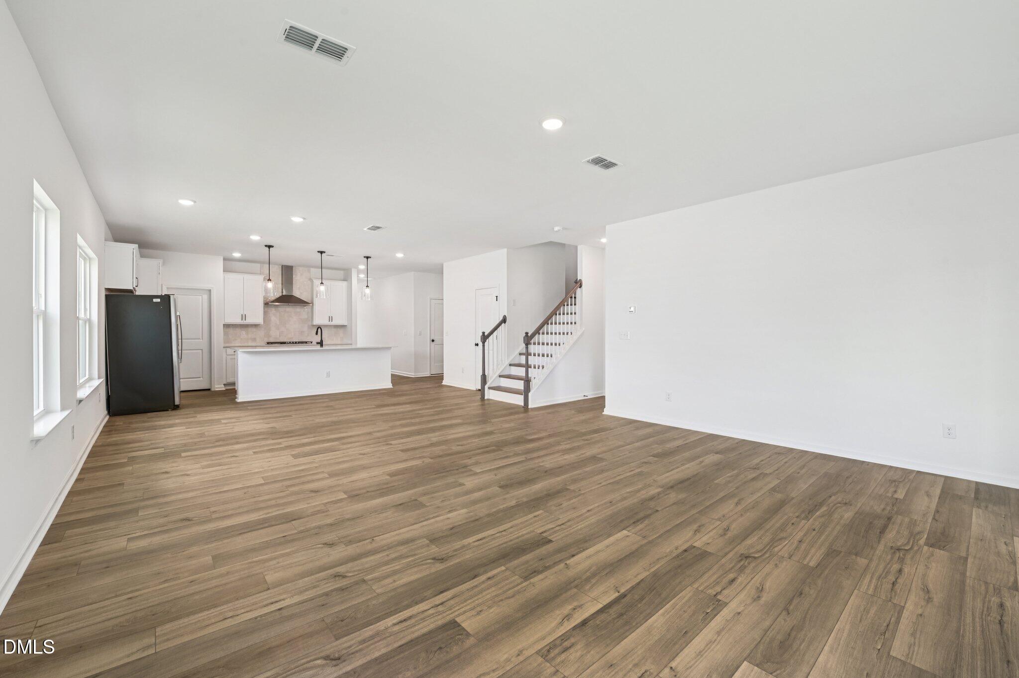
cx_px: 510
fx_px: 396
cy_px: 339
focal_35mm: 14
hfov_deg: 104.3
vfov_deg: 81.1
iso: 200
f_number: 9
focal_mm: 14
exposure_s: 1/15
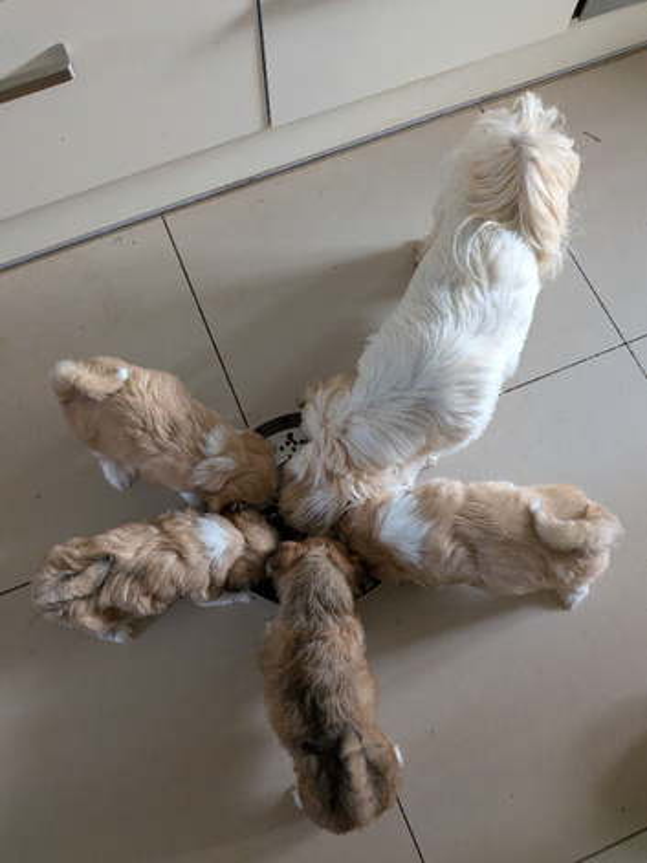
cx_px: 324
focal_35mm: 24
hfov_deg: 56.8
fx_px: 598
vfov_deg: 71.6
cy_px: 432
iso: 491
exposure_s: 1/100
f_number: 1.7
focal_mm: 4.53
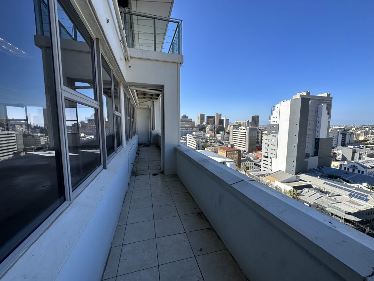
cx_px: 187
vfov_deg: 85.7
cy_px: 140
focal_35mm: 14
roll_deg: +0.4
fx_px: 151
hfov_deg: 102.1
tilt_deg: -5.2
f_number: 2.2
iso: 40
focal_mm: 2.22
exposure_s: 1/1261
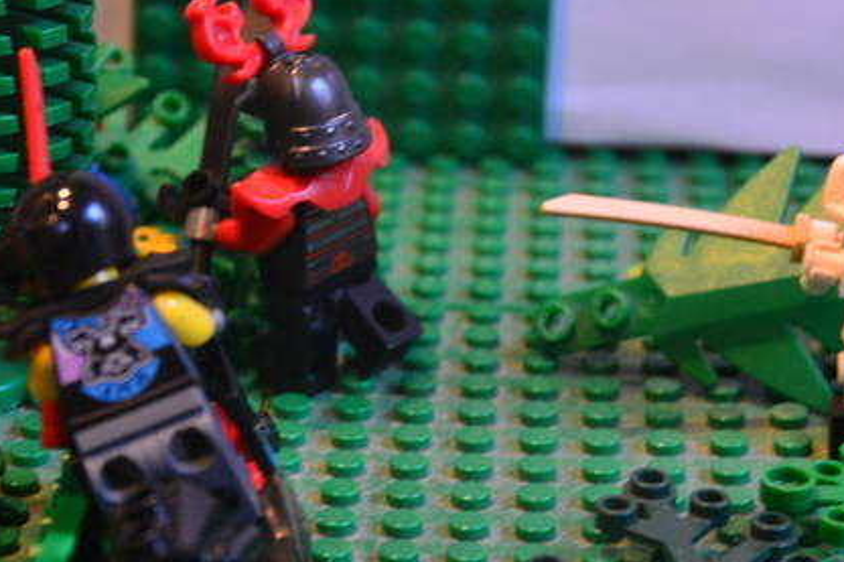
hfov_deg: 14.0
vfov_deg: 9.4
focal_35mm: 146
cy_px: 245
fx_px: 3423
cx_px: 355
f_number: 4.8
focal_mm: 45
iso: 800
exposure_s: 1/10
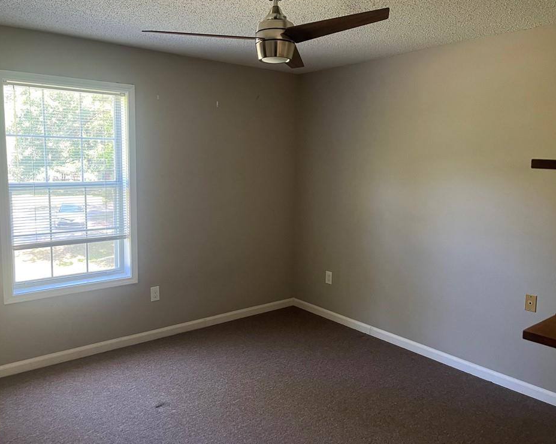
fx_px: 461
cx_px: 255
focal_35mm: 28
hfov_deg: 62.1
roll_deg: -1.1
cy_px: 216
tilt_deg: -6.9
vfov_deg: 51.5
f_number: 1.6
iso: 200
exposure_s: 1/60
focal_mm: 5.1
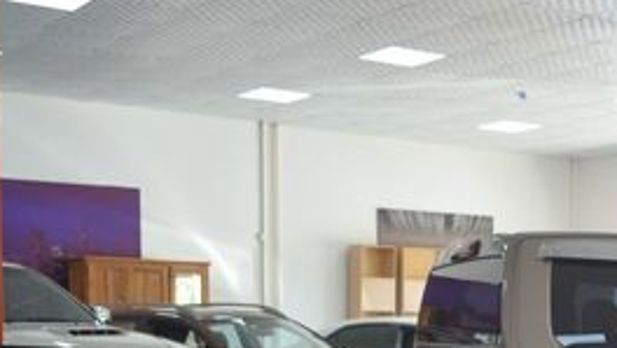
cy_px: 425
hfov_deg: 27.1
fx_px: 1244
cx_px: 526
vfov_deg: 15.3
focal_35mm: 76
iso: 500
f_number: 3.8
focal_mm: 20
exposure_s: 1/160
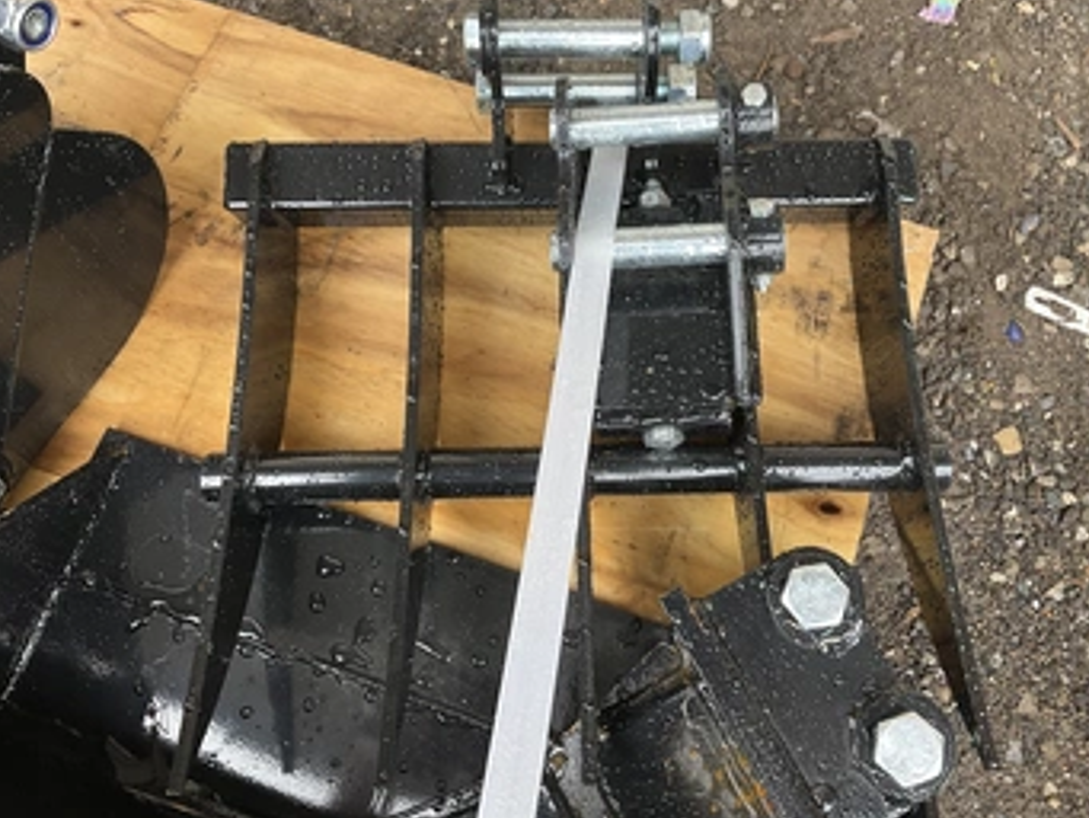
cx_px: 600
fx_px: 1070
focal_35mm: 34
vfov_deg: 41.7
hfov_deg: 53.8
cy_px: 355
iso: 50
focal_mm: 3
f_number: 1.8
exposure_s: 1/122
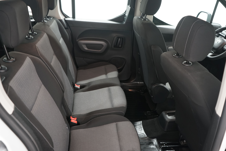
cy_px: 76
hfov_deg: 63.7
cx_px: 113
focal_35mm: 29
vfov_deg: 45.0
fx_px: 182
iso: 800
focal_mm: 29
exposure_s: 1/4
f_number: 4.5
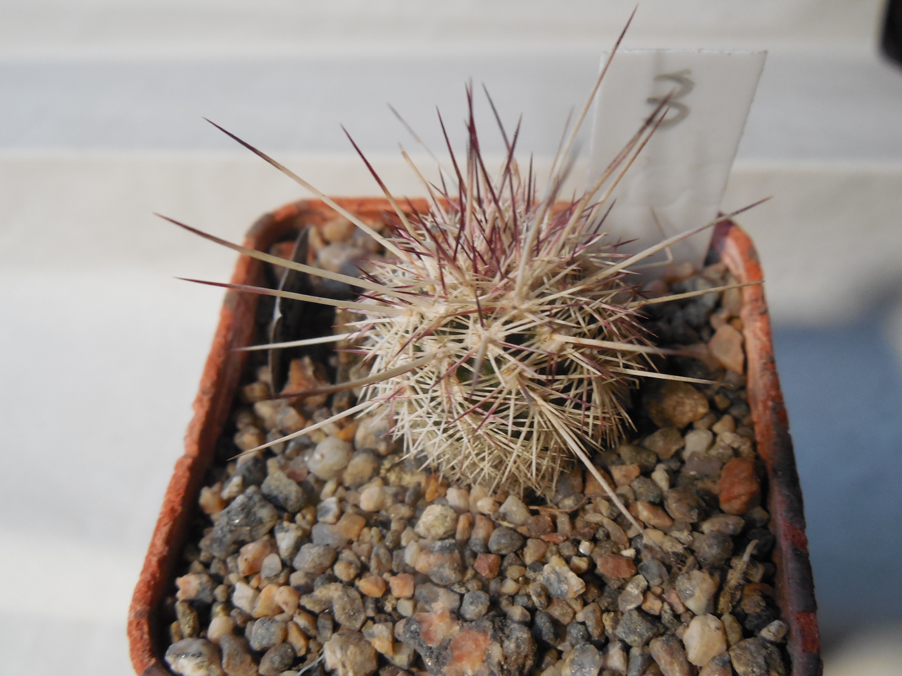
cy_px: 338
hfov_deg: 58.4
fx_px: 808
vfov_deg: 45.4
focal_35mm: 31
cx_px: 451
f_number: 3.6
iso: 320
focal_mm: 5.6
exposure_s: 1/30
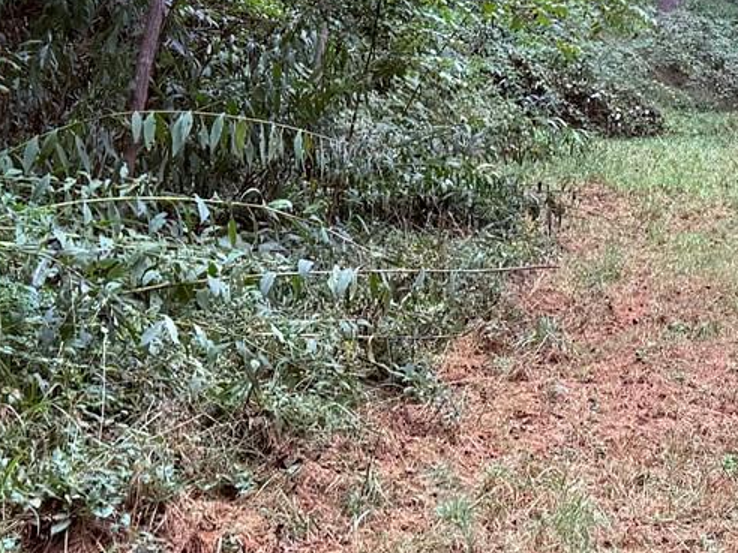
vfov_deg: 14.8
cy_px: 292
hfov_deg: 18.9
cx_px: 796
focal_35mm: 100
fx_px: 2132
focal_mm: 6.76
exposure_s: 1/121
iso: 80
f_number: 1.78
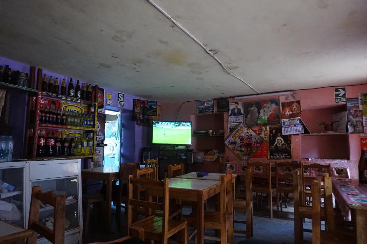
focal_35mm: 24
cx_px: 184
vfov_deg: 53.1
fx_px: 245
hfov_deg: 73.8
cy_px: 122
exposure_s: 1/160
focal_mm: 16
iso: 3200
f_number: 3.5
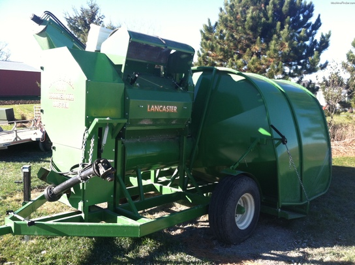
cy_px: 132
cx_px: 178
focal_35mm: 35
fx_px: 358
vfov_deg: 40.6
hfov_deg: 52.7
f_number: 2.8
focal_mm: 3.85
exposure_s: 1/303
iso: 80
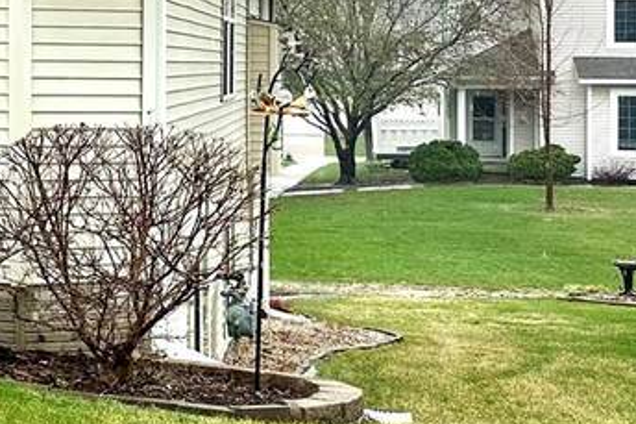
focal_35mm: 93
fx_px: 1642
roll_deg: -0.4
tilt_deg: -0.9
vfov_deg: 14.6
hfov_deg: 17.9
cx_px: -479
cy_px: 48
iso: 80
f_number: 1.78
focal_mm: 6.86
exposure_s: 1/850
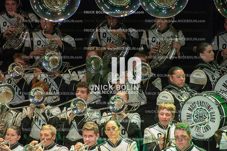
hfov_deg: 5.2
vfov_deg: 3.4
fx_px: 2521
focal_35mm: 400
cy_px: 76
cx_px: 114
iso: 8000
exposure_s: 1/320
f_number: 5.6
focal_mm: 400
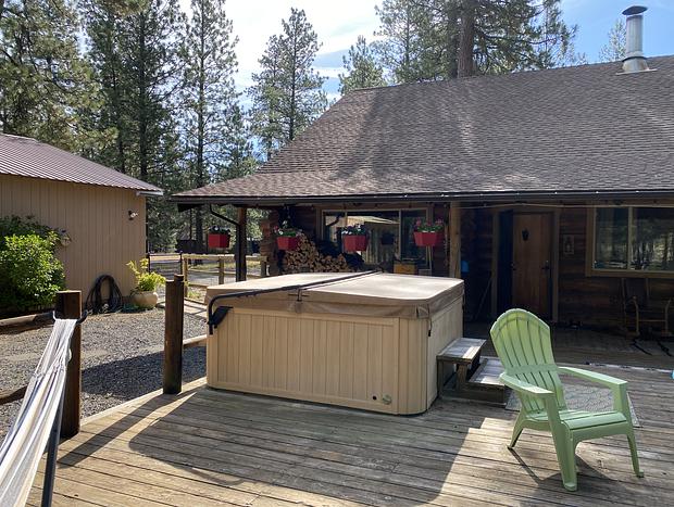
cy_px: 254
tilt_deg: -3.0
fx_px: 507
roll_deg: -0.3
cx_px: 337
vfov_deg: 53.2
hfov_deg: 67.2
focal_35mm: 26
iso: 32
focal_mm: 4.25
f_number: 1.8
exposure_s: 1/662
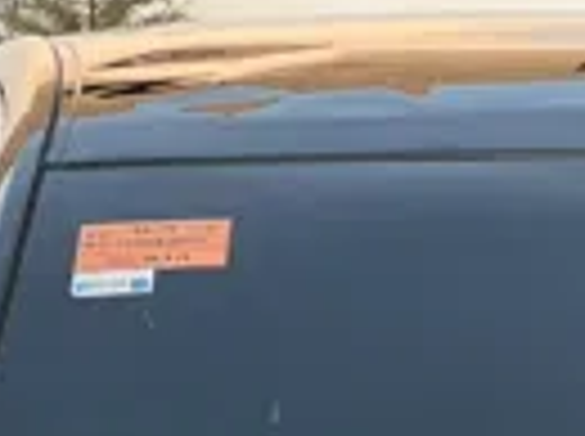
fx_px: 6410
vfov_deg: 3.8
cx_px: 711
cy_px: 1047
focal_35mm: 380
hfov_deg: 5.2
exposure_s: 1/121
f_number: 2.8
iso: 125
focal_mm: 9
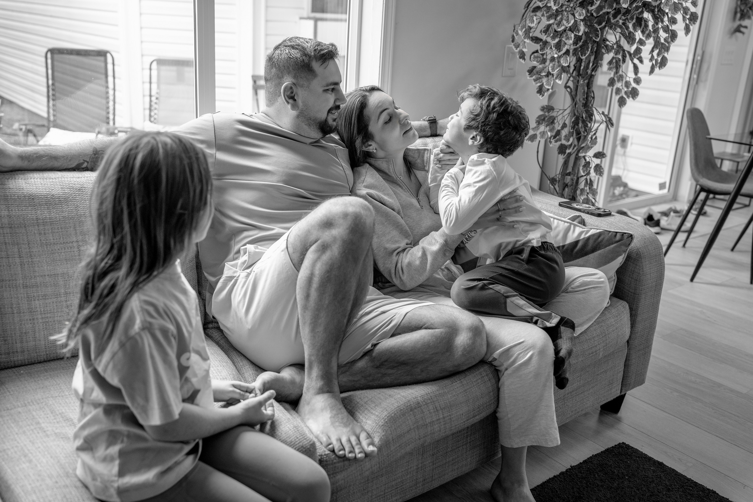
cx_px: 376
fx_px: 732
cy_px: 251
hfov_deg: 54.4
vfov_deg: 37.9
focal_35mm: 35
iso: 800
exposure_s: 1/160
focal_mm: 35
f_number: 2.8
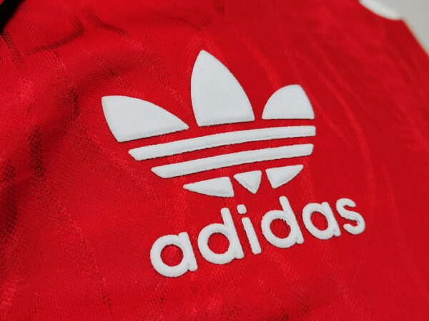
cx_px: 214
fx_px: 595
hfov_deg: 39.7
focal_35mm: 48
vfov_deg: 30.3
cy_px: 160
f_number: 1.8
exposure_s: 1/120
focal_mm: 5.58
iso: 160
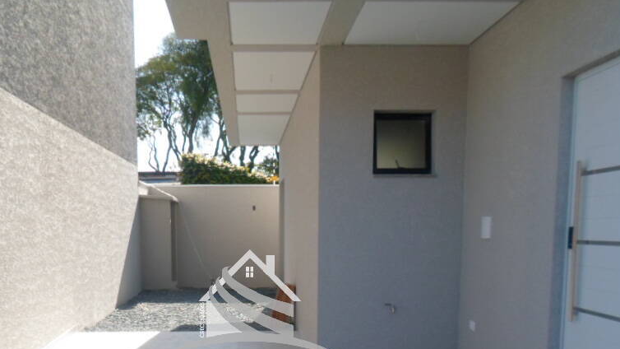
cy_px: 314
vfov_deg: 30.6
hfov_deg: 53.7
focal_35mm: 37
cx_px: 250
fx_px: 608
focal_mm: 4.5
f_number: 2.5
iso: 80
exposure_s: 1/500
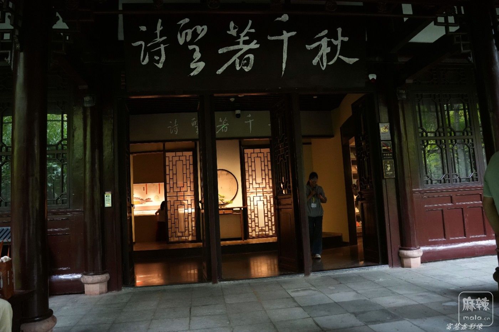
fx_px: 374
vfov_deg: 47.9
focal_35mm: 27
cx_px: 250
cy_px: 166
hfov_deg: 67.4
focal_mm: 27
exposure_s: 1/100
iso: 5000
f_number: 3.2
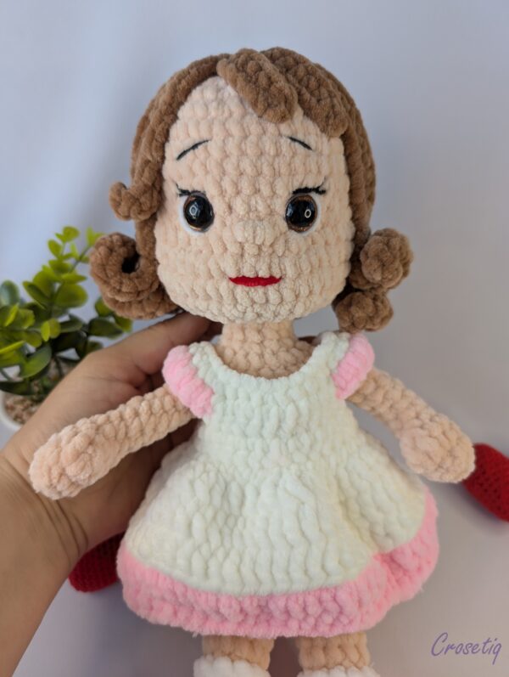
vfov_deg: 71.5
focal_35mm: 24
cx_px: 254
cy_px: 338
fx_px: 469
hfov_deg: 56.9
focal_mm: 6.9
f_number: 1.68
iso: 24
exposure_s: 1/39.8
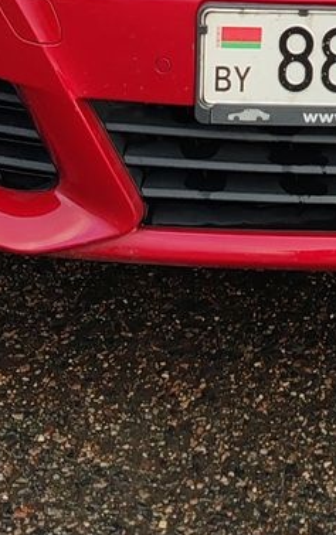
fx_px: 1769
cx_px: 458
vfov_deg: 14.5
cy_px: -517
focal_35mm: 121
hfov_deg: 10.6
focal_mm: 6.12
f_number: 1.9
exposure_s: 1/110
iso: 50
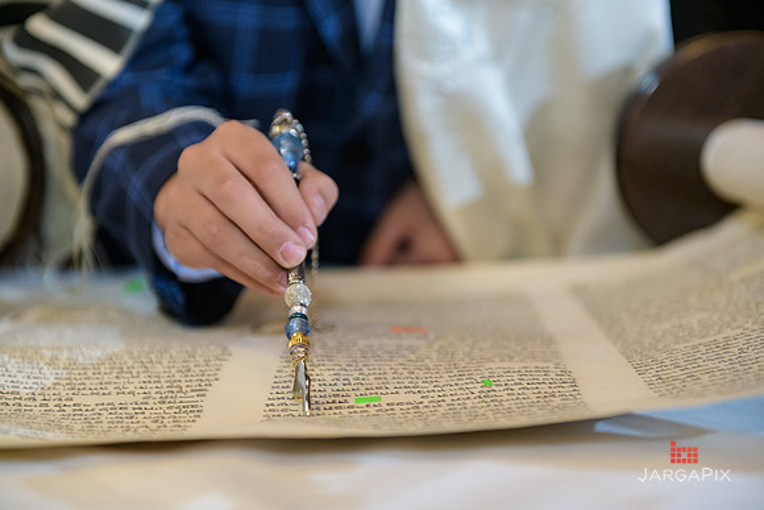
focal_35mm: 70
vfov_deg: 19.5
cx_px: 382
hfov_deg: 28.8
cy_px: 255
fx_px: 1486
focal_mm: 70
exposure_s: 1/125
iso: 1600
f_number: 3.2
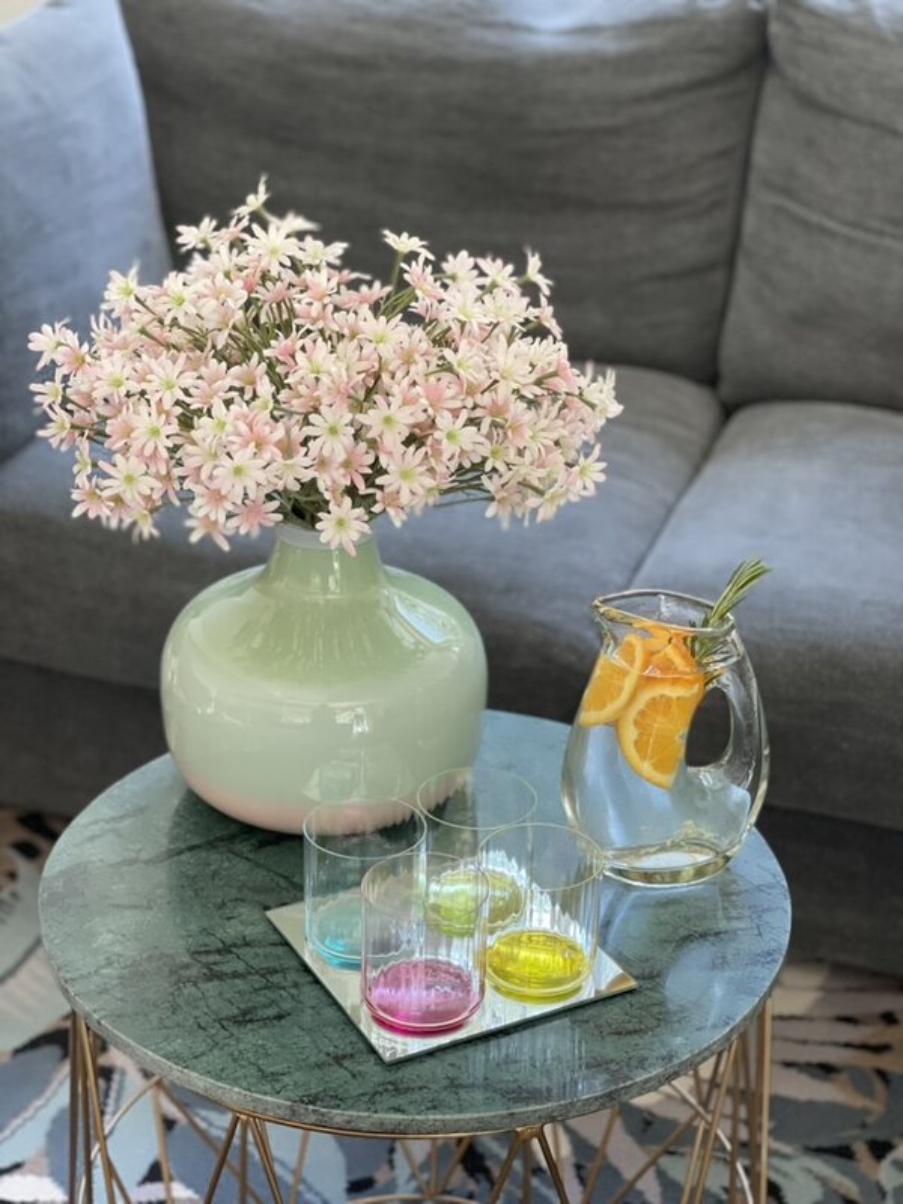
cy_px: 602
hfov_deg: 22.9
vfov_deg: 30.3
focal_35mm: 64
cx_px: 452
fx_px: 2226
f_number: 2.2
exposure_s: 1/70
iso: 250
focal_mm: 7.5
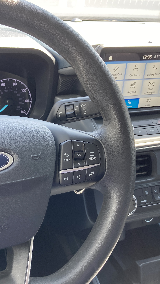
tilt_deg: -25.3
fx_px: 309
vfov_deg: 49.4
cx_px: 40
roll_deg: -3.6
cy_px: 141
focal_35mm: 41
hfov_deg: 28.6
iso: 50
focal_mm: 3.99
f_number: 1.8
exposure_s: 1/121
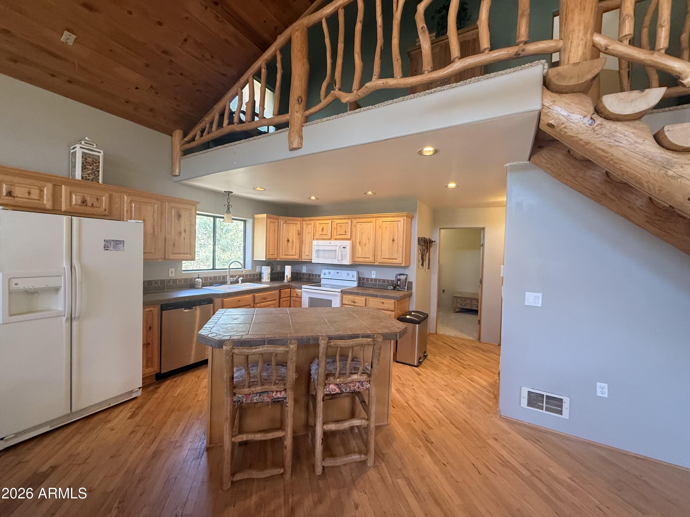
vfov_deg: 85.7
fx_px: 279
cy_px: 258
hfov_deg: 102.1
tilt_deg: -0.1
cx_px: 345
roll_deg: -1.7
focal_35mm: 14
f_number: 2.2
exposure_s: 1/120
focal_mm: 2.22
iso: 250
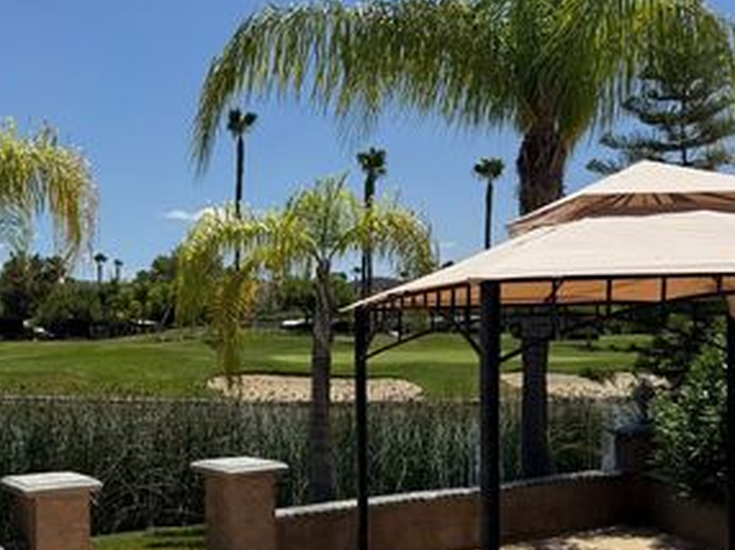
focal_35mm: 42
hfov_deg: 43.1
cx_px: 167
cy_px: 392
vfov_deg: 33.8
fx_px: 891
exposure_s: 1/7937
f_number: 1.78
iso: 80
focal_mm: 6.76
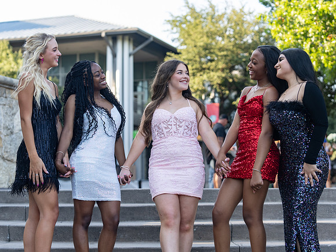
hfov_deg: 25.4
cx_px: 180
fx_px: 745
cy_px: 124
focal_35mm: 77
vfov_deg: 19.2
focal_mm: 70
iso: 250
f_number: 3.5
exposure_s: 1/320
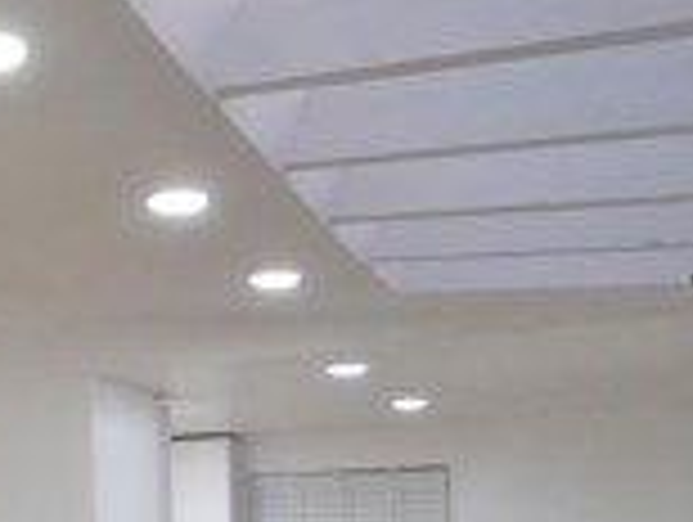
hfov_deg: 26.0
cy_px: 490
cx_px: -351
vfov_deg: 26.0
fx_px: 1083
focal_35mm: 54
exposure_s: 1/60
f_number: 1.9
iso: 100
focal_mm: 2.2
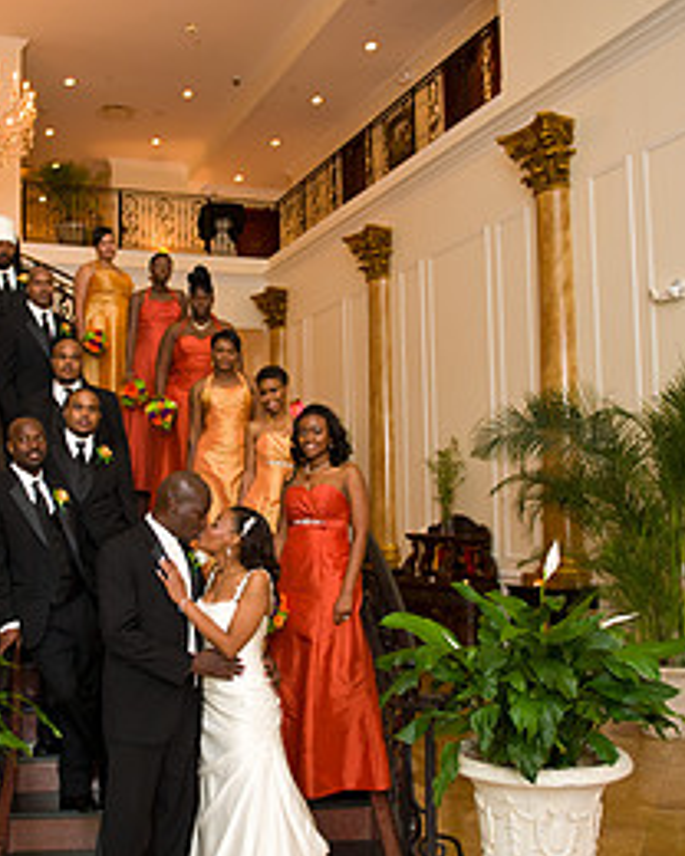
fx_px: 988
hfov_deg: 37.7
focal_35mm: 39
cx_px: 219
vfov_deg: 46.8
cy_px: 448
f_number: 3.2
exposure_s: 1/50
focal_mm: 24
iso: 1600
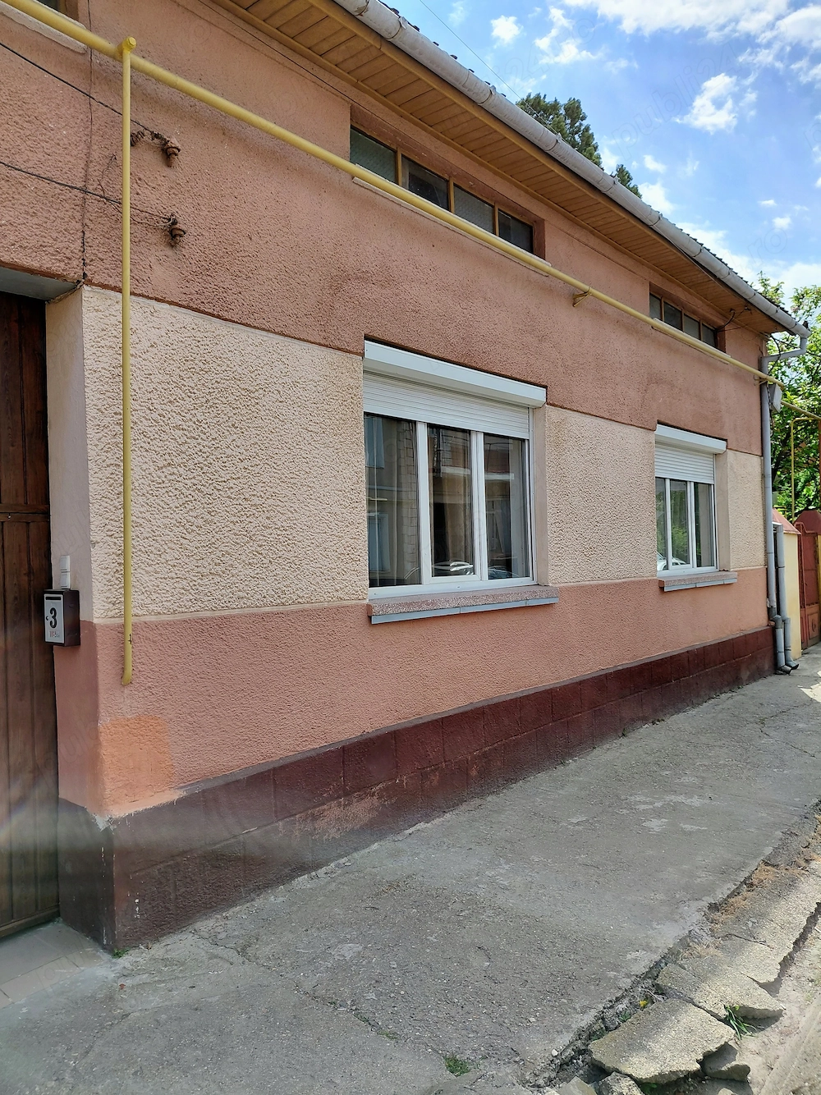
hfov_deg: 54.9
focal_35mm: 25
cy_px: 548
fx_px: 791
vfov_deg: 69.4
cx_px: 410
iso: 50
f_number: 1.8
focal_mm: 4.69
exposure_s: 1/1661
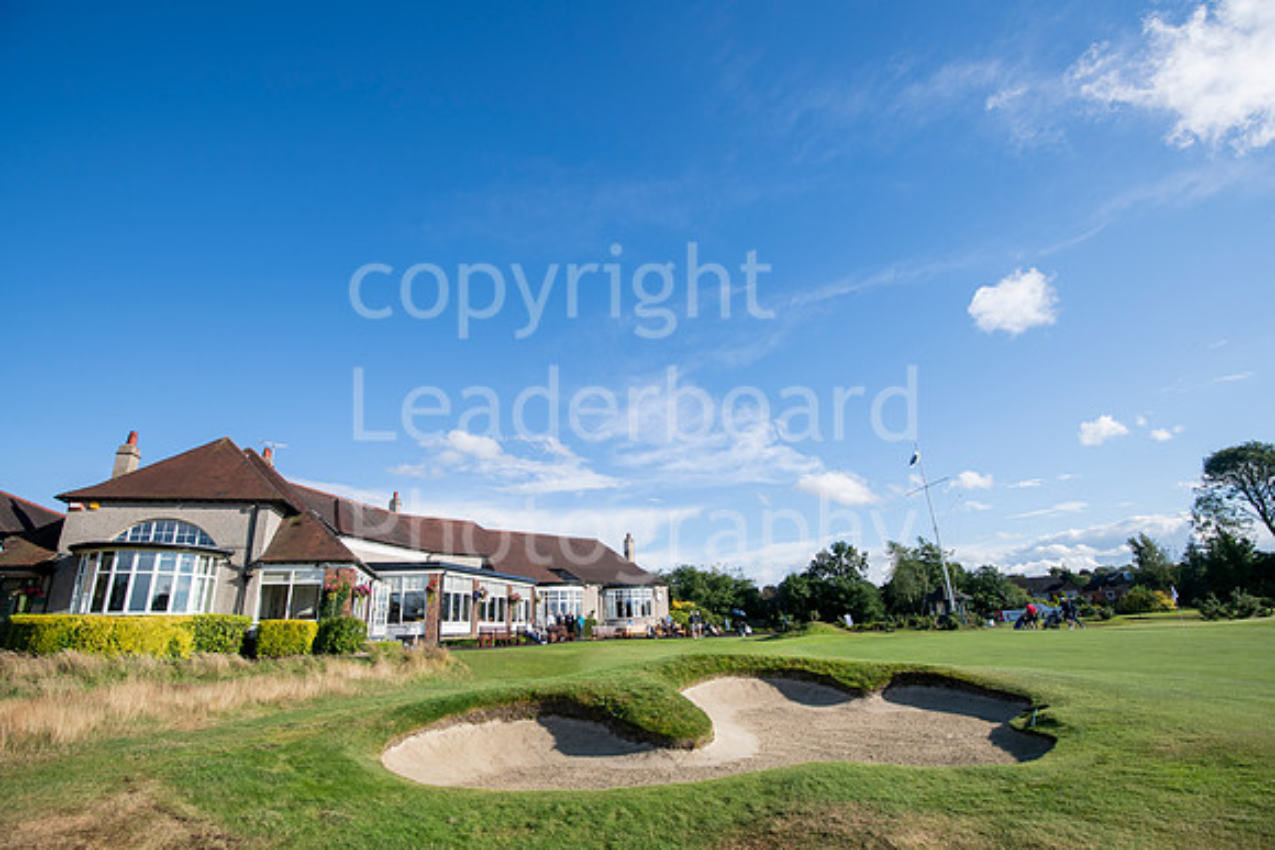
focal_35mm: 16
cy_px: 425
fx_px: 567
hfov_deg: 96.7
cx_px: 638
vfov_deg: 73.8
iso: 250
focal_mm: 16
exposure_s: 1/640
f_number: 8
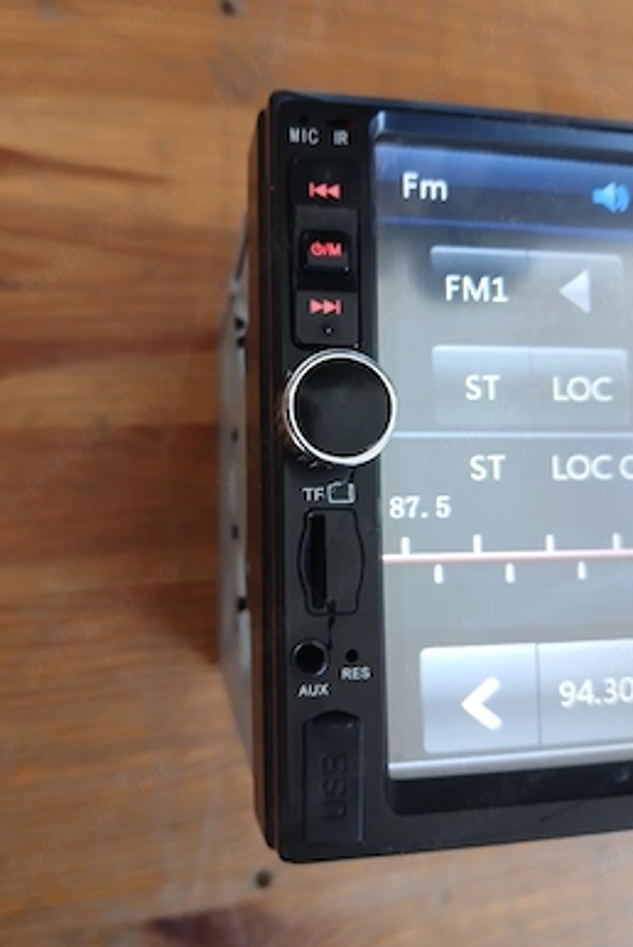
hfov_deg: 46.4
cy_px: 459
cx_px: 339
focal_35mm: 28
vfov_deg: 65.4
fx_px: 737
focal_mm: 3.98
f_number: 1.8
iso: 250
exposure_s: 1/50.3
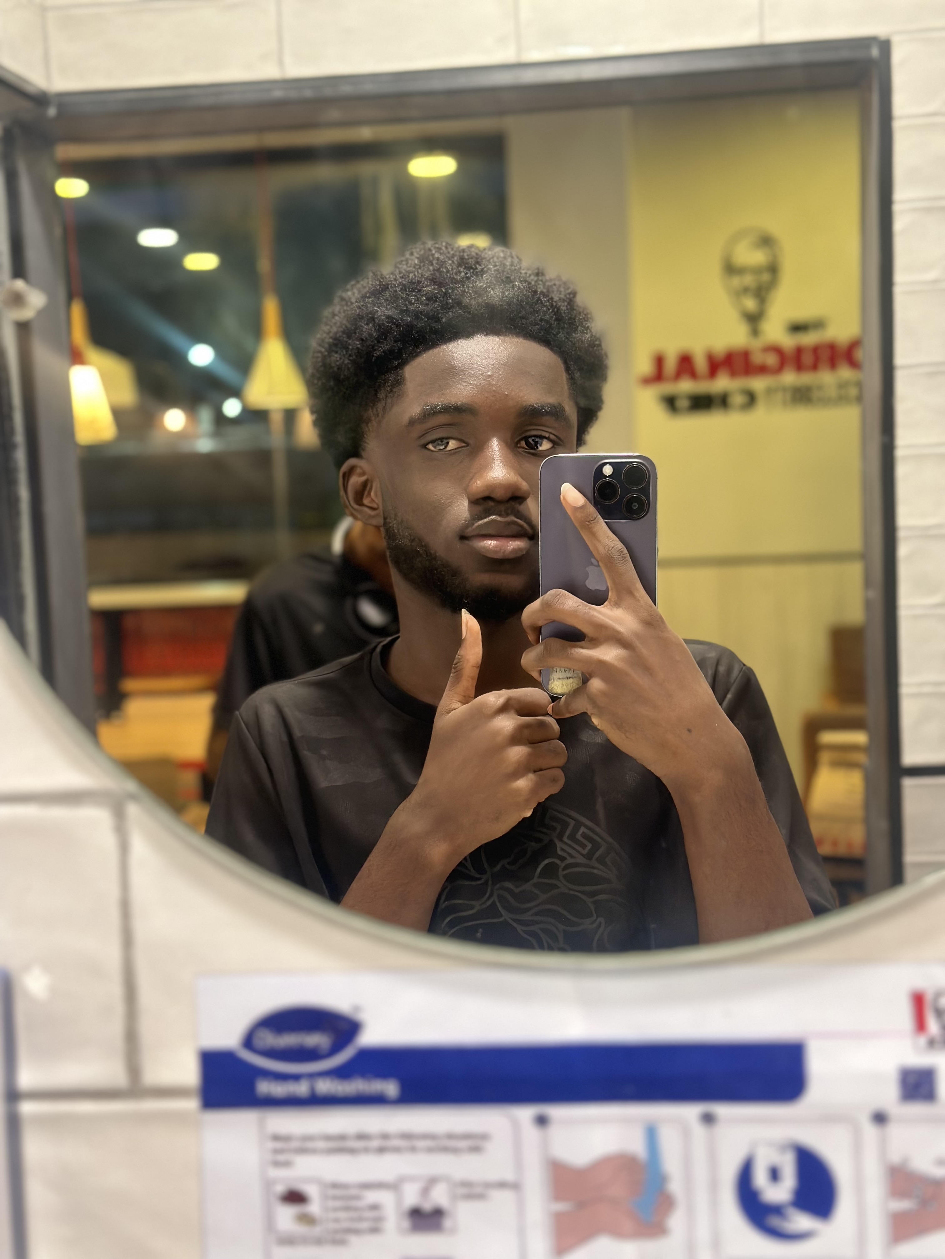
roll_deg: +1.5
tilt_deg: -1.6
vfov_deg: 39.7
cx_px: 472
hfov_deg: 30.3
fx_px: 1747
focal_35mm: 48
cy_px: 630
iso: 250
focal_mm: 6.86
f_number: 1.78
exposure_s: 1/33
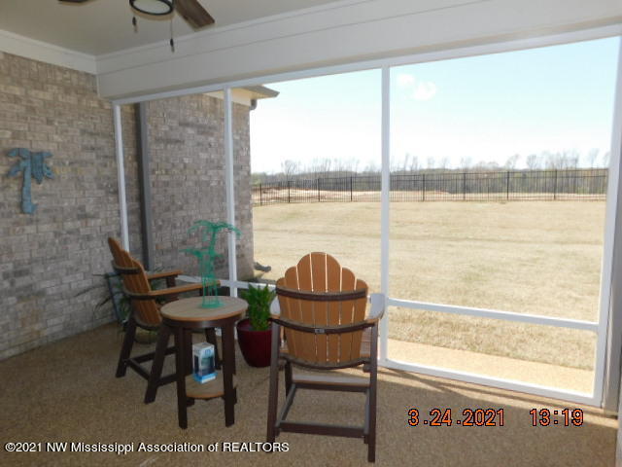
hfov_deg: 71.6
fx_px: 431
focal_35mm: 24
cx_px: 311
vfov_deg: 56.8
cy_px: 234
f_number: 3
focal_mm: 4.1
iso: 125
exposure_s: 1/500
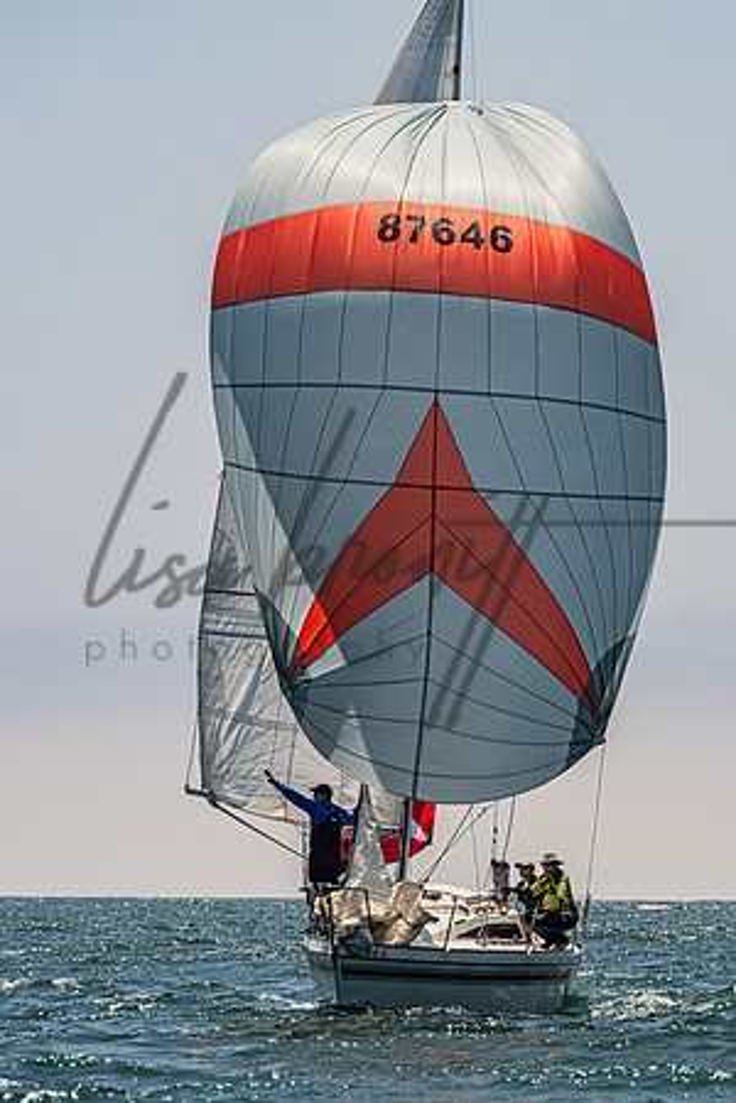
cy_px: 551
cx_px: 474
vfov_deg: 6.9
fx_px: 9199
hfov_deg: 4.6
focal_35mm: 300
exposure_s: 1/3200
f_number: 8
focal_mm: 200
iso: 500
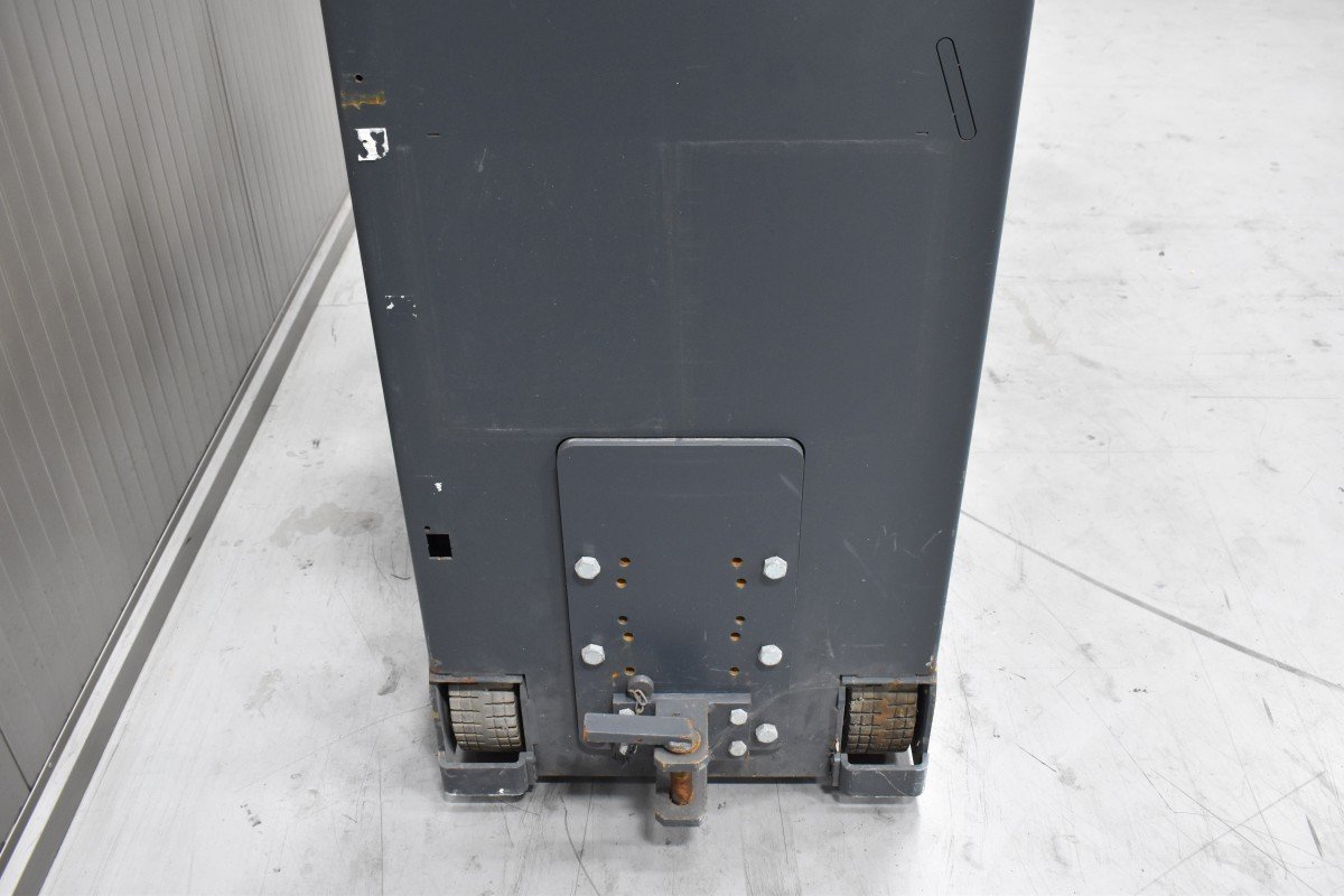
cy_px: 448
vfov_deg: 40.0
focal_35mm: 33
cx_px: 672
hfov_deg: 57.2
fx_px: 1232
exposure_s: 1/25
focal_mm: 22
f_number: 5
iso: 1600
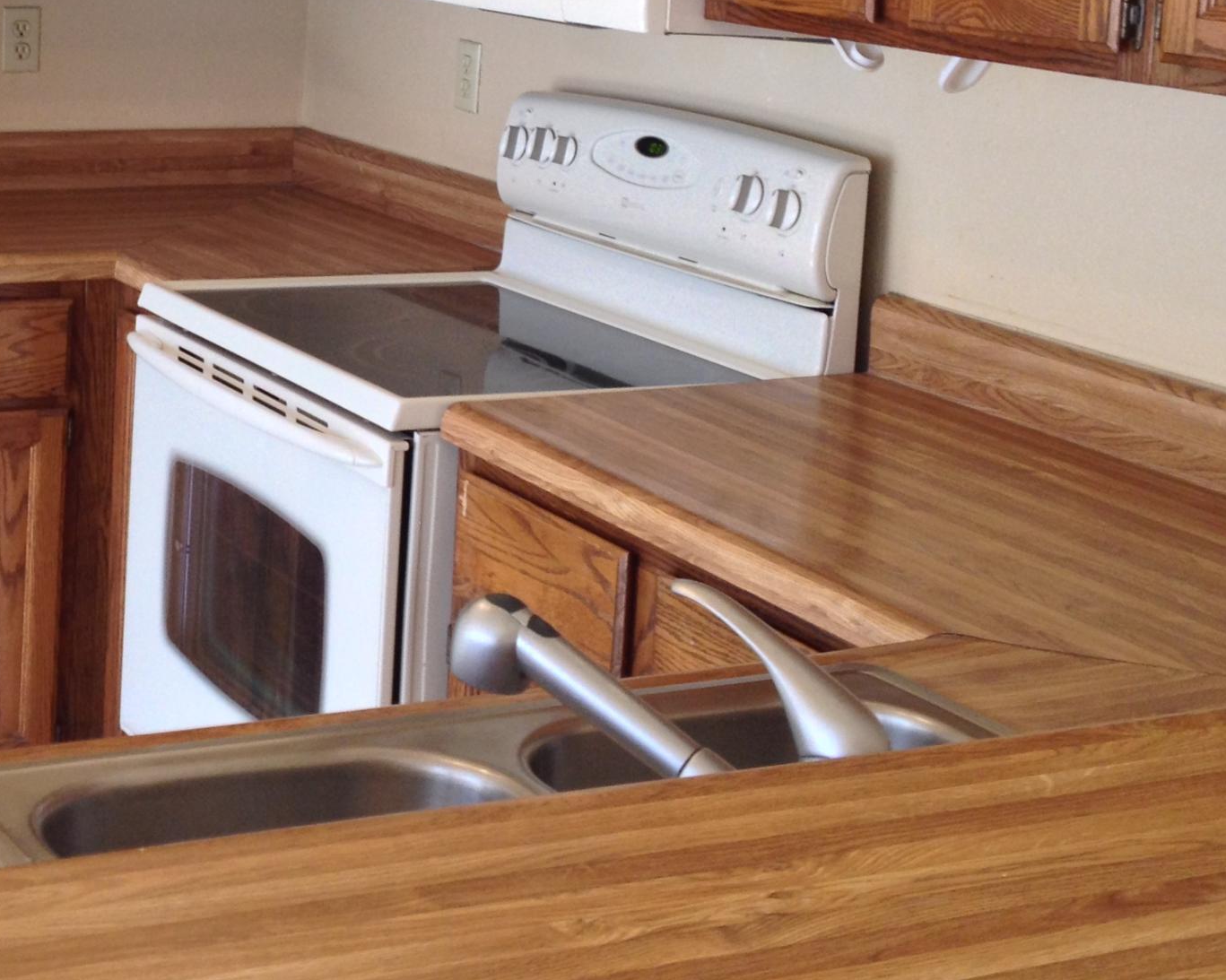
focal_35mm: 75
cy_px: 154
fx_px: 2721
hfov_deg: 24.9
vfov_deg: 20.1
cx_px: 205
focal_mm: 4.28
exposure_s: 1/20
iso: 50
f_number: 2.4
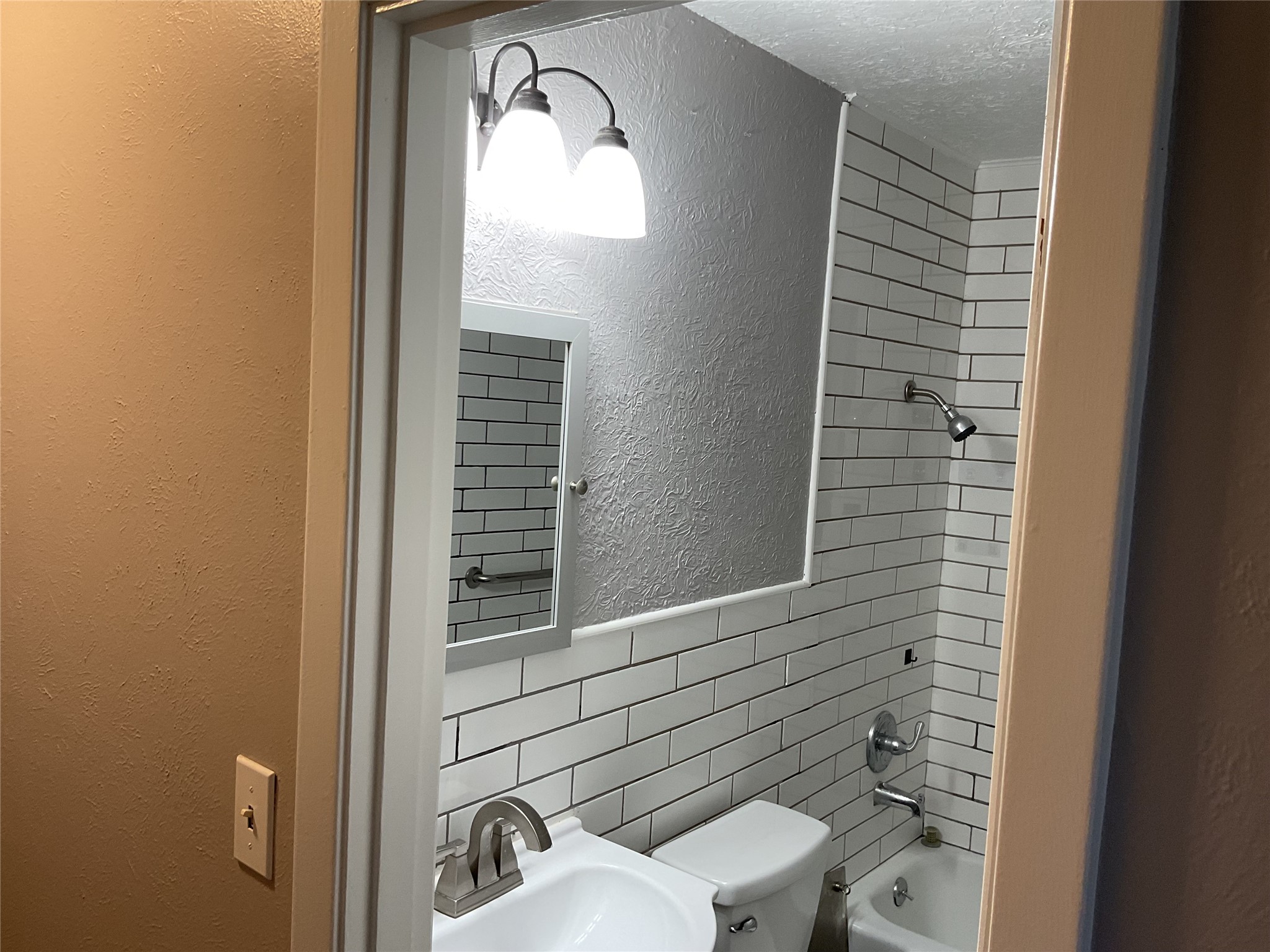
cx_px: 635
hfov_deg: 61.7
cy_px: 476
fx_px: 1064
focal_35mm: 29
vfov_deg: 48.2
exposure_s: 1/60
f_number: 1.8
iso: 50
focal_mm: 3
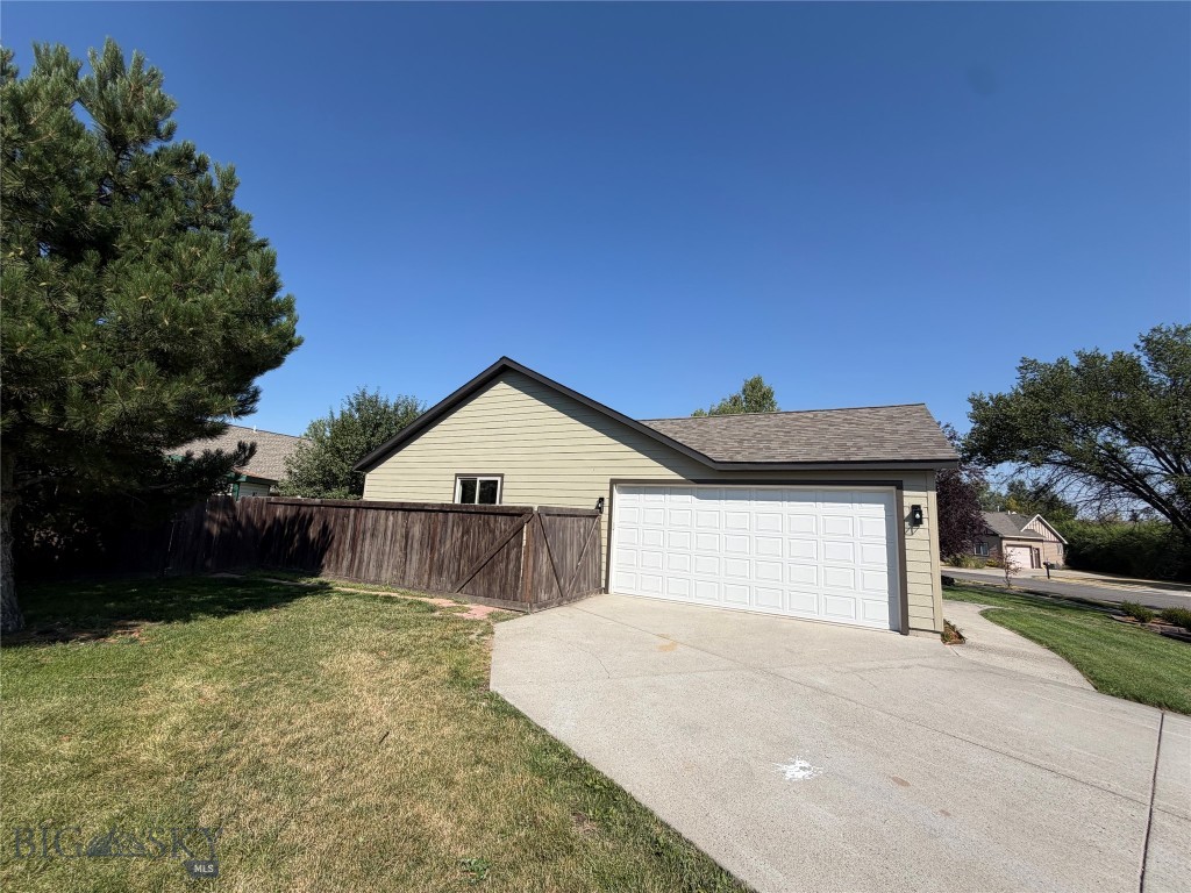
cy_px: 446
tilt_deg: +11.1
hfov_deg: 102.1
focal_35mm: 14
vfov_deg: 85.7
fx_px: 482
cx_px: 596
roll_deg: -0.8
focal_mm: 2.22
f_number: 2.2
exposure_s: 1/928
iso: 20
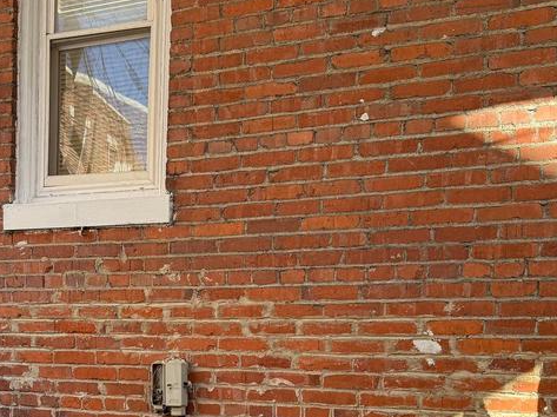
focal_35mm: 52
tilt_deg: -0.3
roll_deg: -1.0
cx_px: 106
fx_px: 836
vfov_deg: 27.1
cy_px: 369
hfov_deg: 35.6
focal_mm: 6.76
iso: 100
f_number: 1.78
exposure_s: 1/329
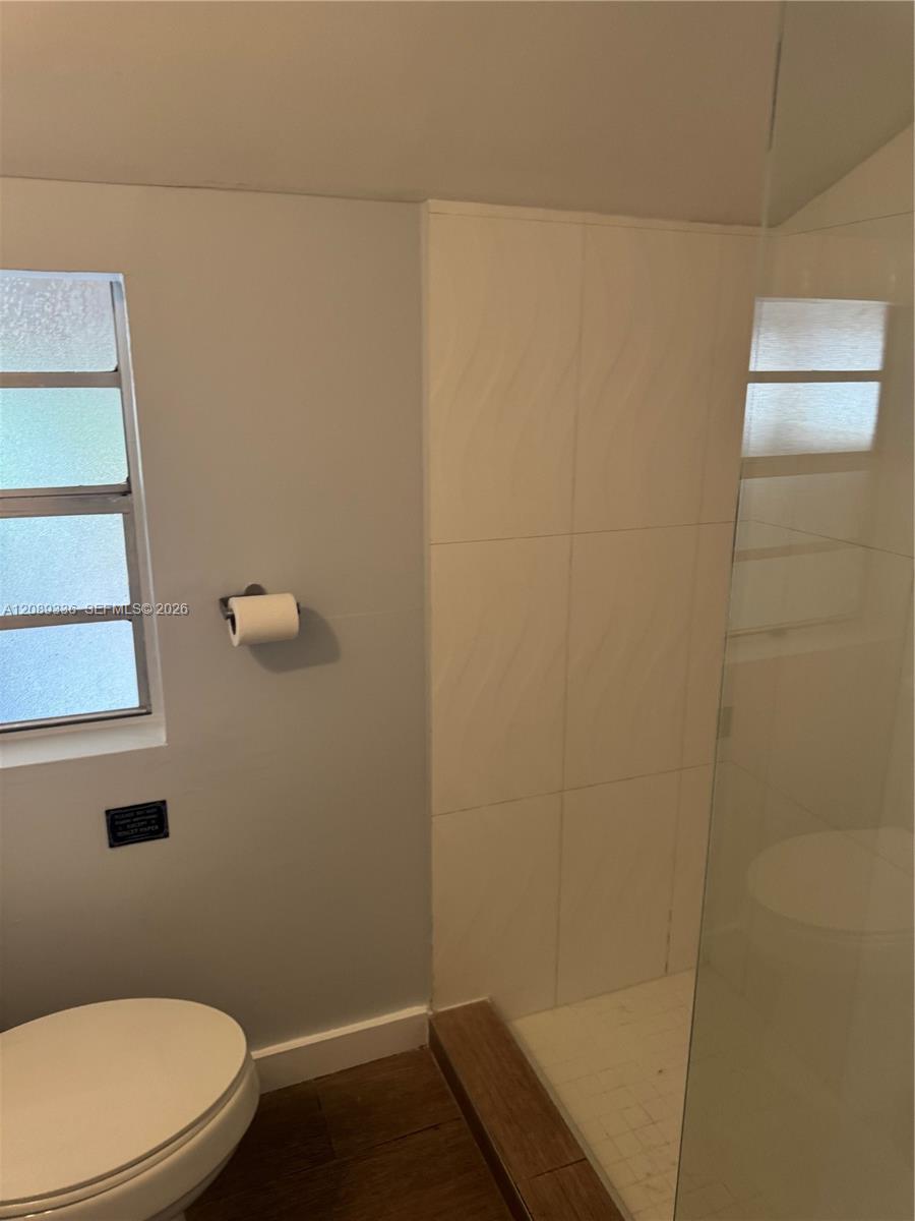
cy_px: 610
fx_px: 846
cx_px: 458
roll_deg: +1.5
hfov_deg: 56.8
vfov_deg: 71.6
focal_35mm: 24
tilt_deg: -13.8
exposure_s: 1/60
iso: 200
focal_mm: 6.76
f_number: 1.78
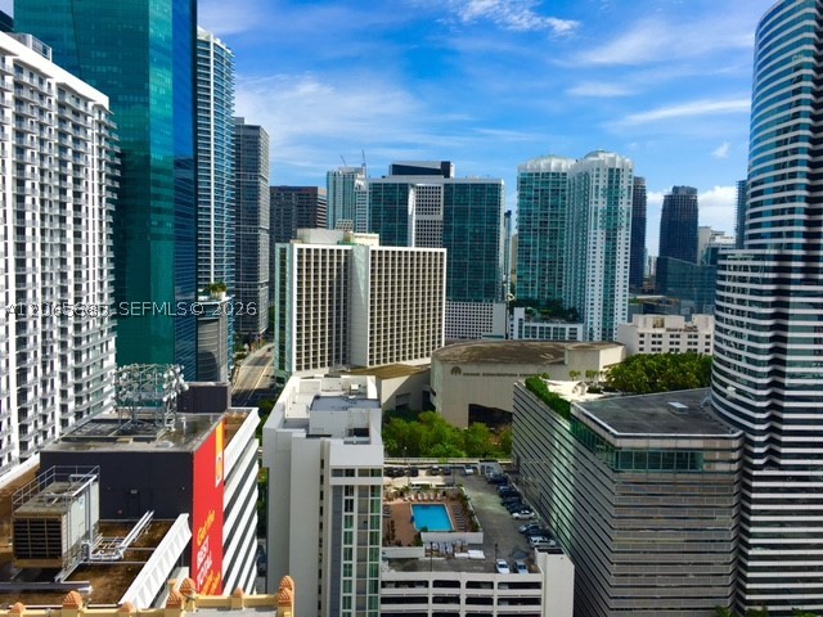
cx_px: 412
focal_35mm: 29
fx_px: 689
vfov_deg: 48.2
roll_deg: -1.4
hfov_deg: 61.7
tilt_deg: -2.6
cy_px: 308
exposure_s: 1/2079
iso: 25
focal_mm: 4.15
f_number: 2.2
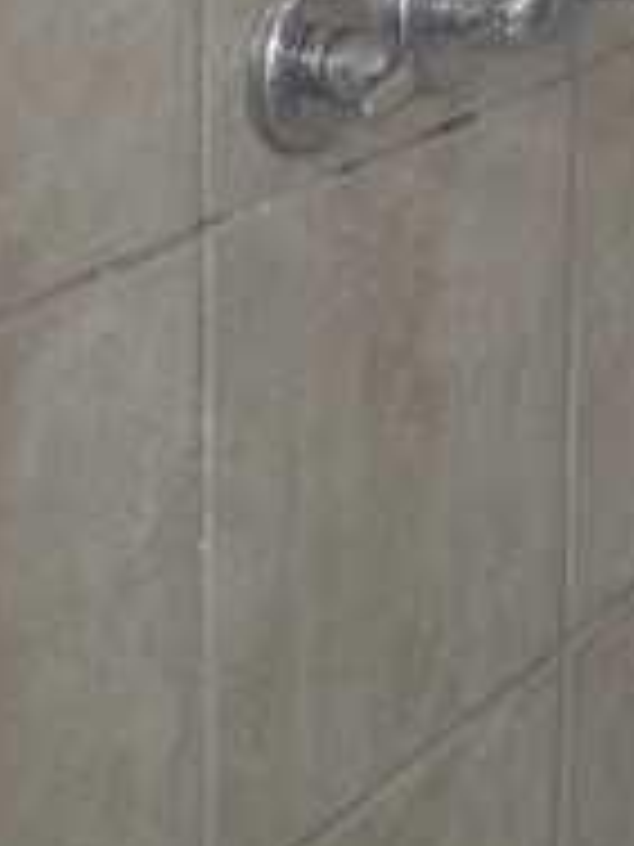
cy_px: -99
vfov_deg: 15.3
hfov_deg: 11.4
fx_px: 3053
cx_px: 953
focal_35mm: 125
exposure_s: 1/60
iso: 80
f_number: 1.8
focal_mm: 5.4
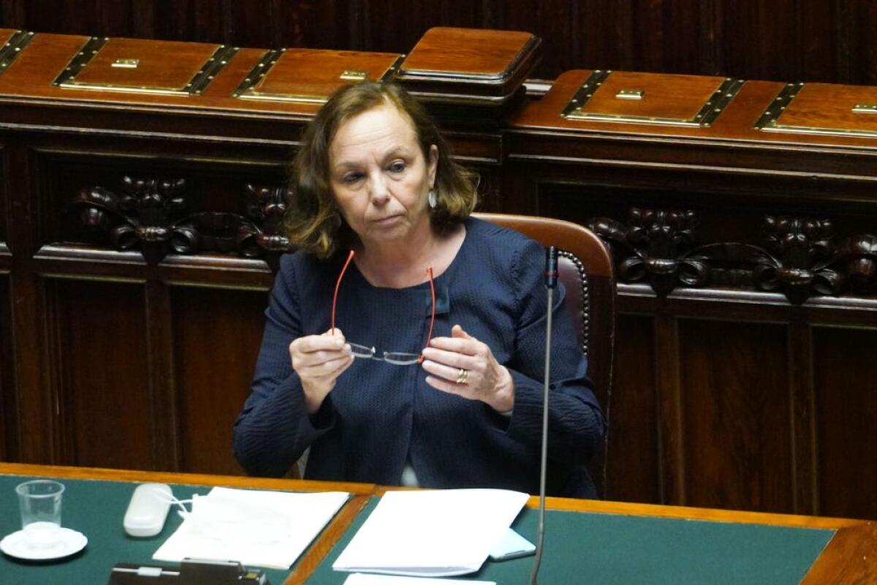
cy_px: 292
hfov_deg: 3.4
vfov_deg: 2.3
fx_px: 14616
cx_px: 438
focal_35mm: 600
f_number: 5.6
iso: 16000
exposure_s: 1/160
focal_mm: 400
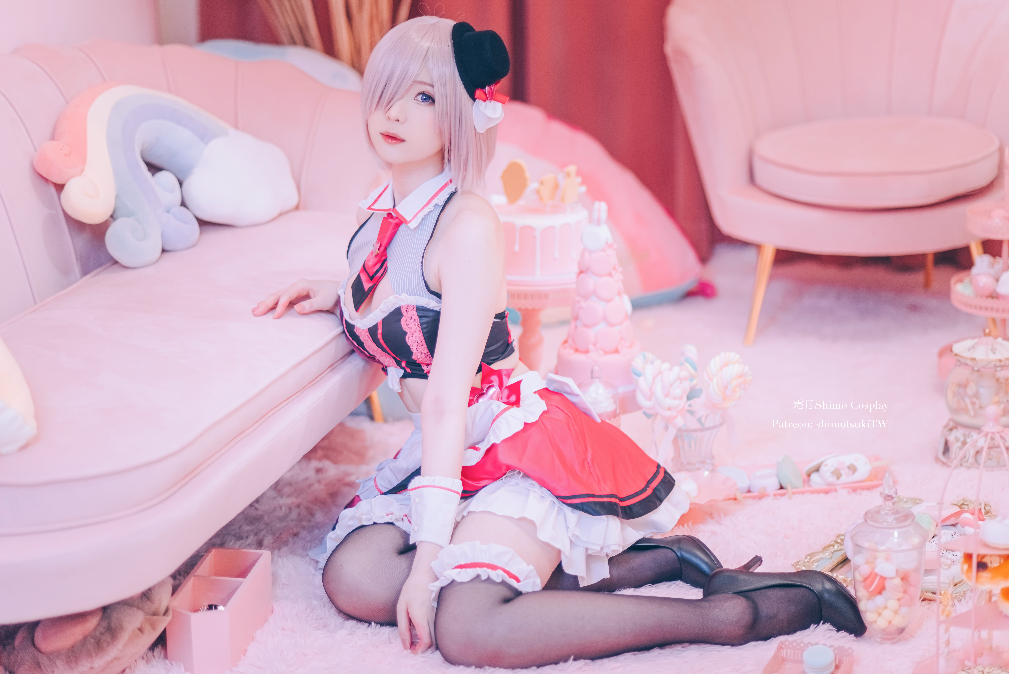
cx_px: 504
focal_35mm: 85
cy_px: 337
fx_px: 2383
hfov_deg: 23.9
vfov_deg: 16.1
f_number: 1.8
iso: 125
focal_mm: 85
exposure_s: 1/160
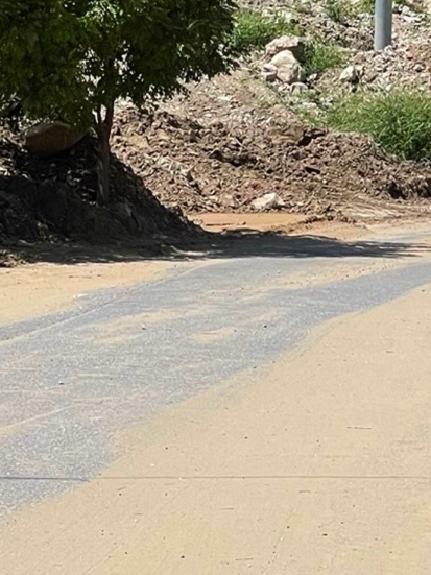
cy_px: 141
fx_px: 3953
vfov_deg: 8.3
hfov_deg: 6.2
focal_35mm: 238
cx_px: 688
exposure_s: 1/1575
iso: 20
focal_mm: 7.5
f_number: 2.2
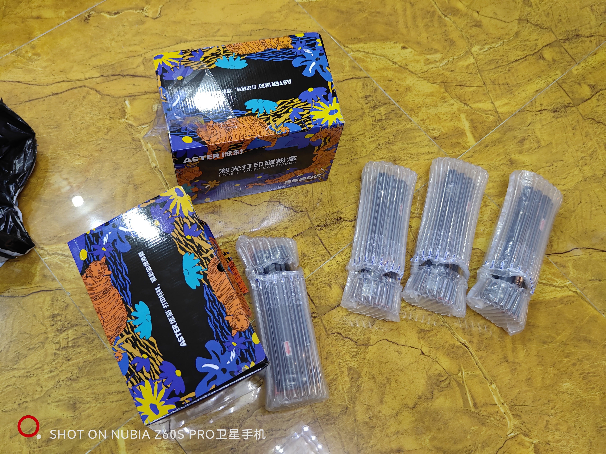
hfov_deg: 52.6
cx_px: 303
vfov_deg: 40.7
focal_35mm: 35
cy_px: 227
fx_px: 613
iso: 2000
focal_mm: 8.29
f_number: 1.59
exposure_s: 1/36
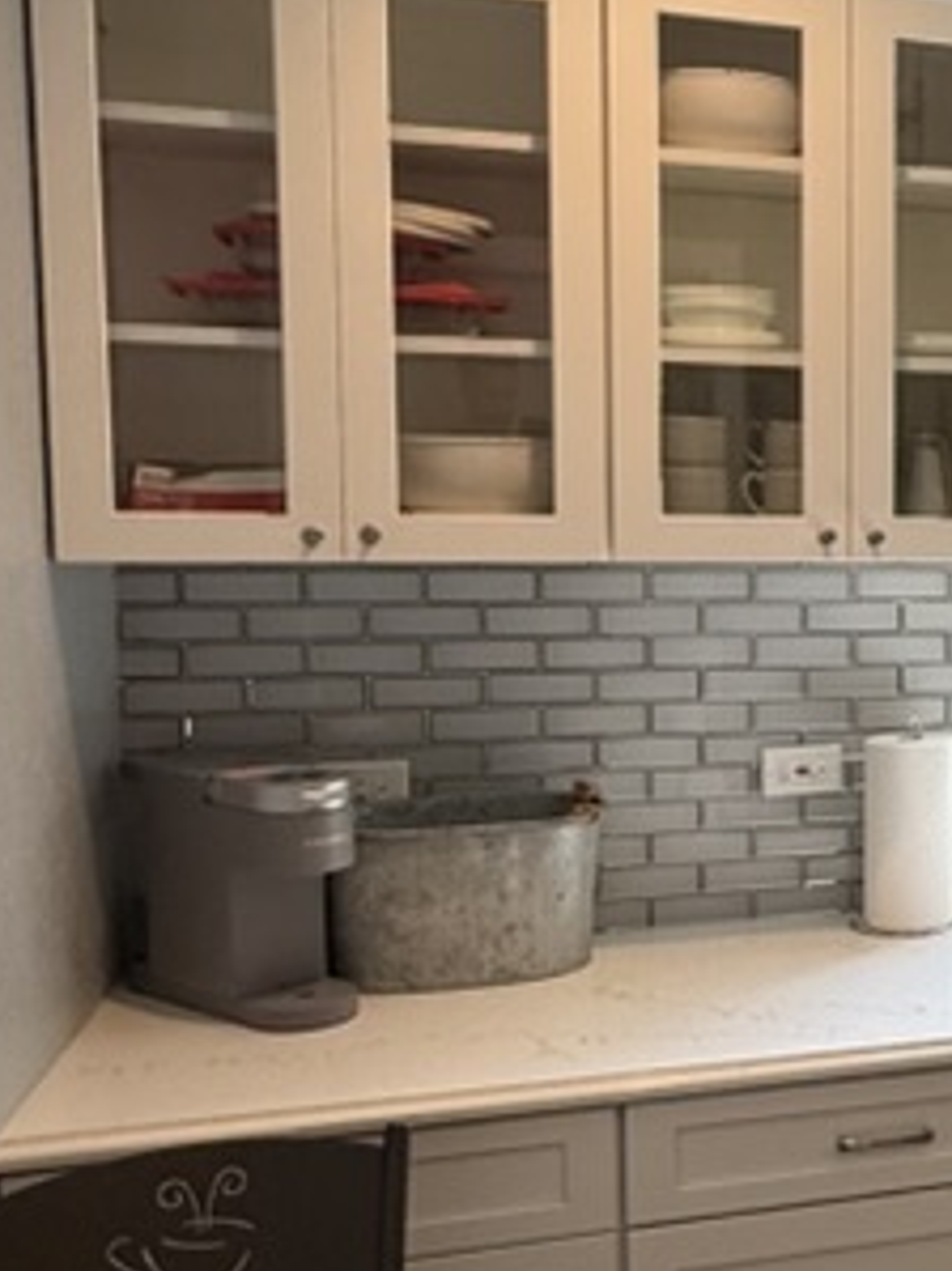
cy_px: 642
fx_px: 1761
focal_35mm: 48
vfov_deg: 39.7
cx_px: 1232
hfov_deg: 25.9
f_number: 2.2
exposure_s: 1/120
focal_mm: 2.22
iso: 64
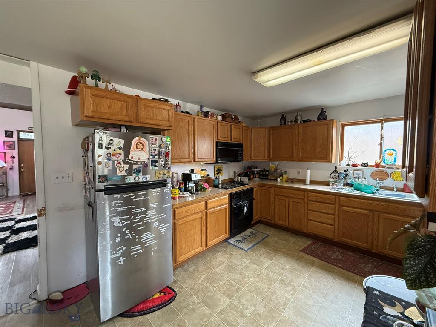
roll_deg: -0.1
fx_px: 176
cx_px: 218
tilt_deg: -2.4
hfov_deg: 102.1
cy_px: 164
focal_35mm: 14
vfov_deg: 85.7
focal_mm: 2.22
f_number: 2.2
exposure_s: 1/120
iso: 500
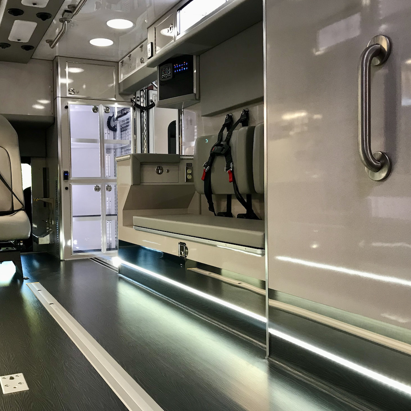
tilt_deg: -1.9
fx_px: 457
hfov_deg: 48.1
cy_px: 202
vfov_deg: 48.4
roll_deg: +0.8
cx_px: 158
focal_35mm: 34
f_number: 1.8
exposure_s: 1/28
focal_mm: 3.99
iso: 40
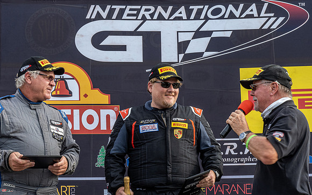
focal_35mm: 95
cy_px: 87
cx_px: 156
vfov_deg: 13.8
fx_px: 807
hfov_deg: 21.9
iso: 200
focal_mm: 44
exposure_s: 1/60
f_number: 11
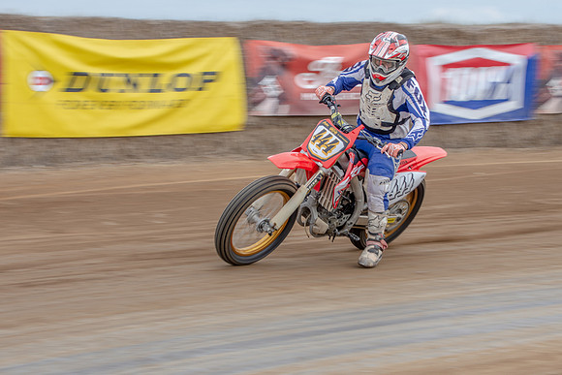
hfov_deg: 15.9
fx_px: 2017
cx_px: 297
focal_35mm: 129
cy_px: 157
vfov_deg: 10.6
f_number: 8
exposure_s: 1/125
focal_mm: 70
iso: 160
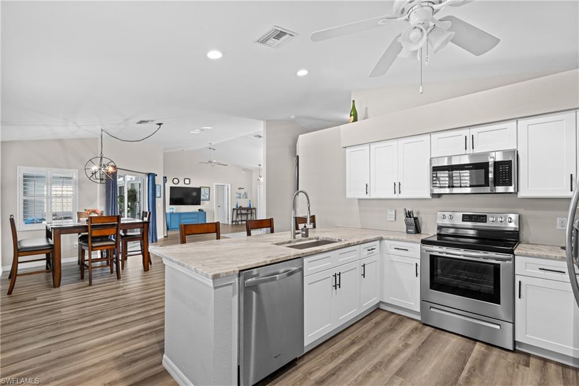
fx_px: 265
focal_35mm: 16
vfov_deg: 72.0
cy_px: 193
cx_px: 290
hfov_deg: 95.0
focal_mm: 16.5
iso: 1250
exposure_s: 1/8
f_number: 8
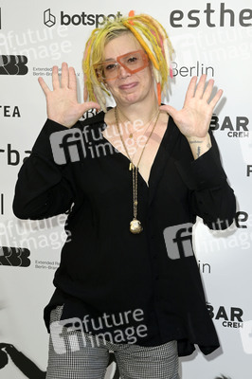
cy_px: 190
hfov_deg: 26.9
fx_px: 526
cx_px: 126
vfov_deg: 39.6
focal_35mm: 50
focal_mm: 50
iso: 400
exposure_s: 1/250
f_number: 6.3
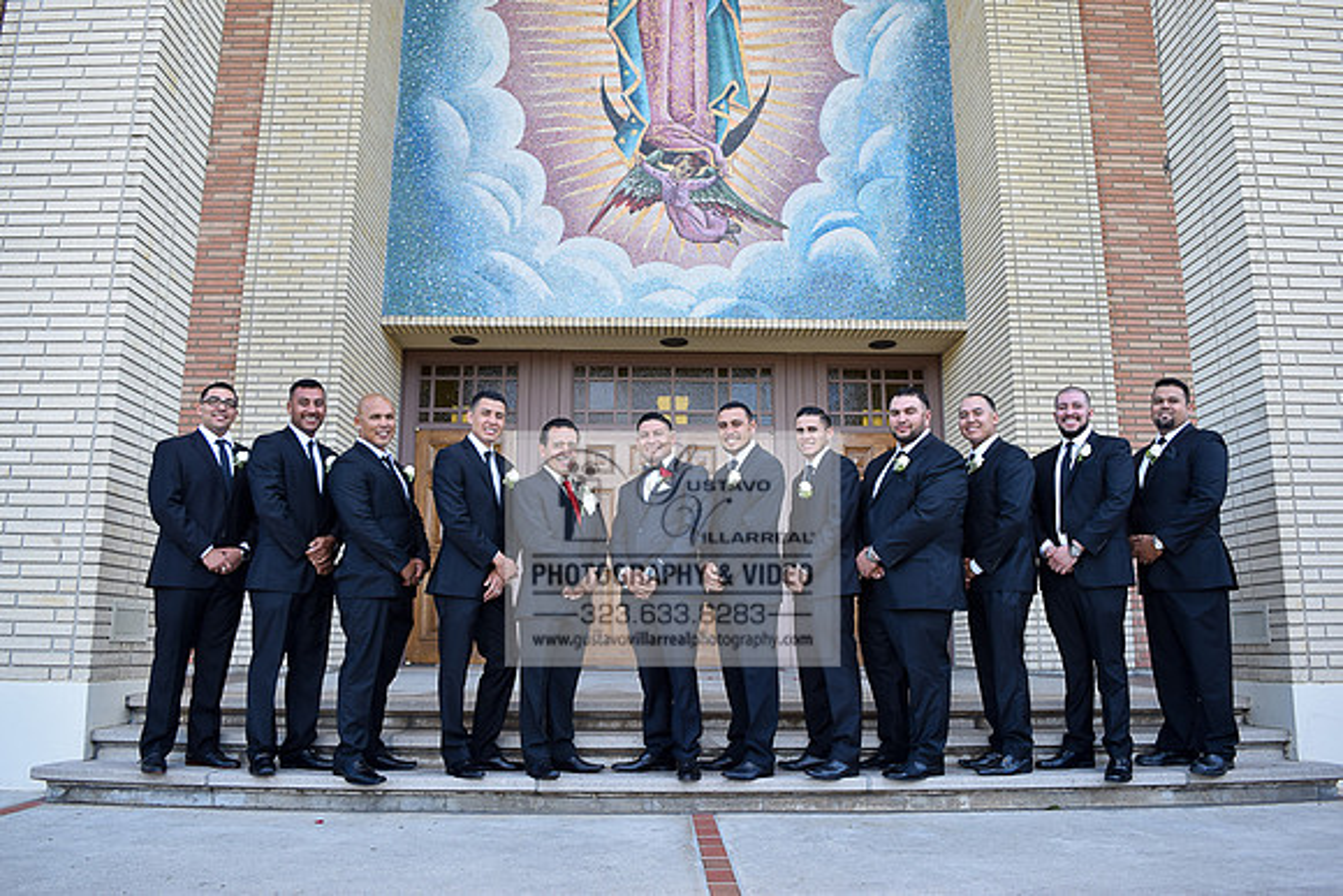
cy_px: 448
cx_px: 672
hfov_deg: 67.4
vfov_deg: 48.0
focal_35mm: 27
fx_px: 1007
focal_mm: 18
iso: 125
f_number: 5
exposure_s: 1/100
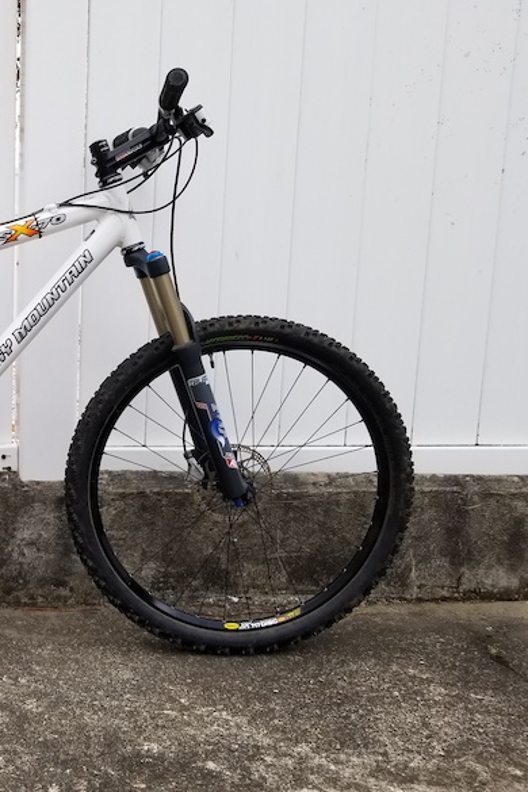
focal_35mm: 37
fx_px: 814
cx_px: -1
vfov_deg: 51.9
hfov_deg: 32.9
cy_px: 405
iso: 50
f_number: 1.7
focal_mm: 4.3
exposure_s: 1/356
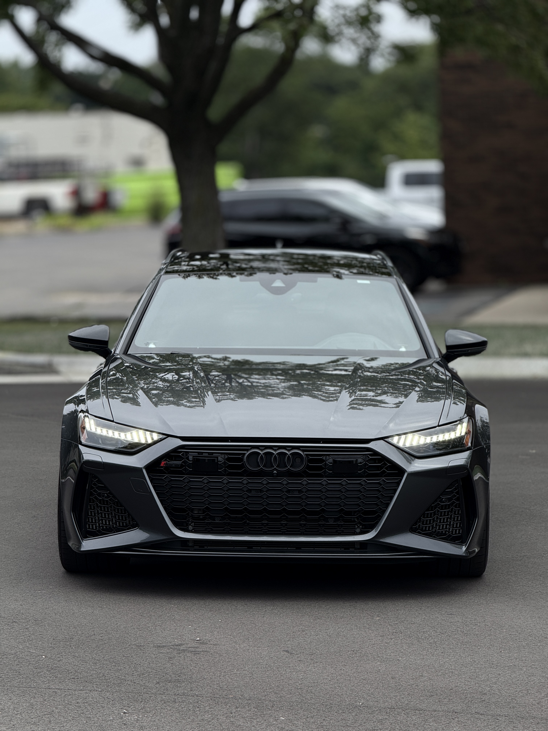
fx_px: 2533
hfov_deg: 12.3
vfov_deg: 16.4
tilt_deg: -4.0
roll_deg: +1.8
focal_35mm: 120
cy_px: 366
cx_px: 274
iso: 50
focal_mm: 15.66
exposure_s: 1/433
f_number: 2.8
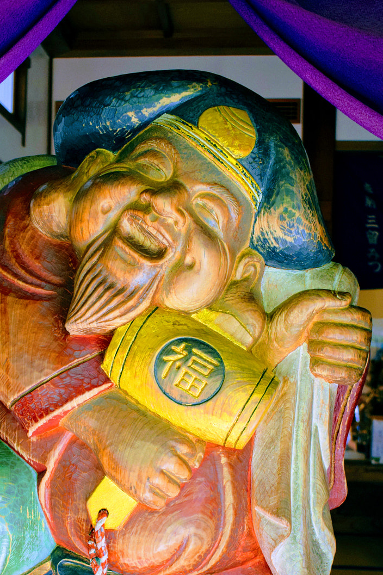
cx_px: 133
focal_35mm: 57
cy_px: 423
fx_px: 906
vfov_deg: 34.5
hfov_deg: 23.8
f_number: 4
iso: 800
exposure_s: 1/60
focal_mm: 25
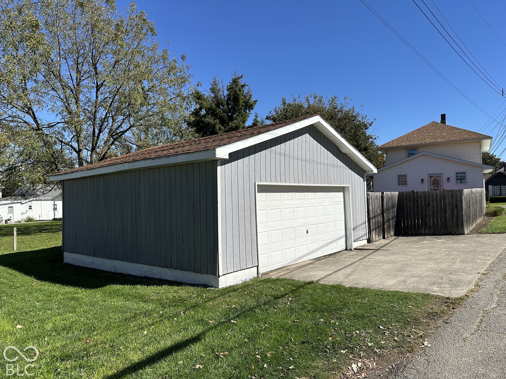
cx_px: 253
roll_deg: +0.7
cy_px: 190
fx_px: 351
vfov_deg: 56.8
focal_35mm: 24
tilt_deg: +3.1
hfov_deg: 71.6
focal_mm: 6.86
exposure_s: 1/5525
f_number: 1.78
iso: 80
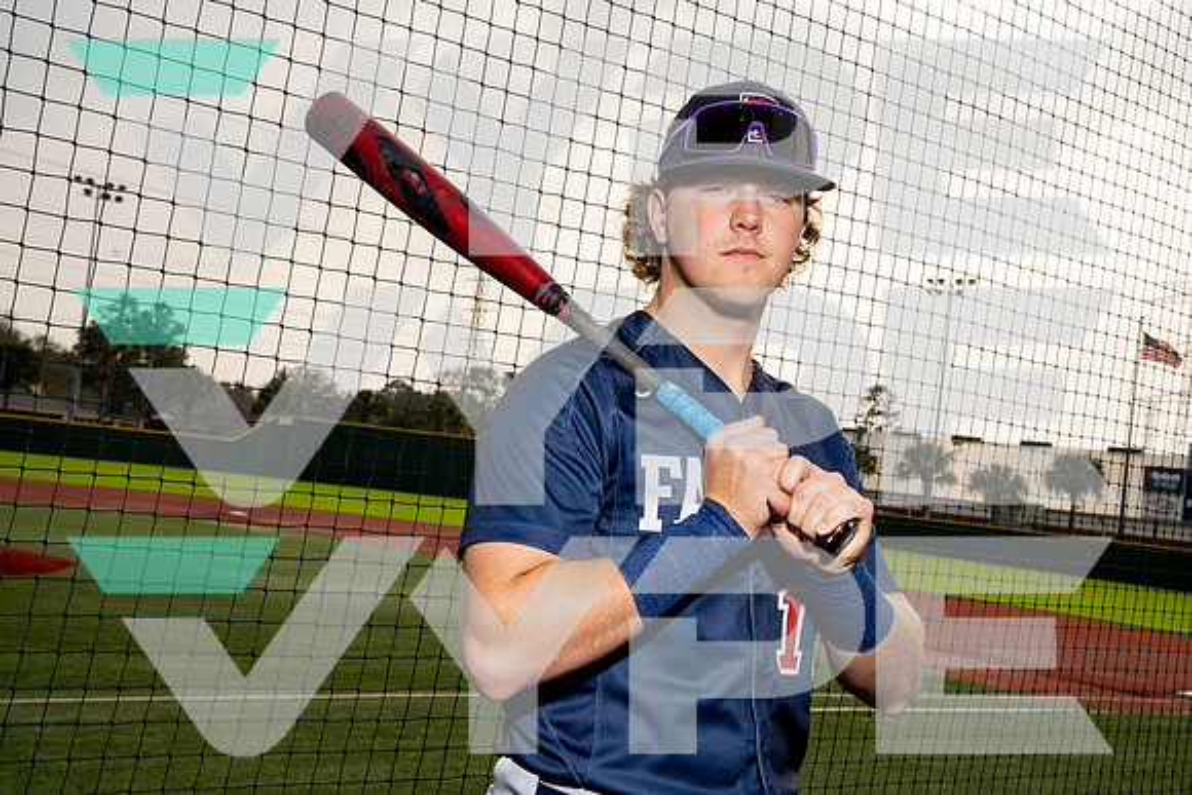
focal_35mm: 52
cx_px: 596
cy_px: 398
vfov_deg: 26.0
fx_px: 1722
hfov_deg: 38.2
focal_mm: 52
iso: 400
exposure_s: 1/250
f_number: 13
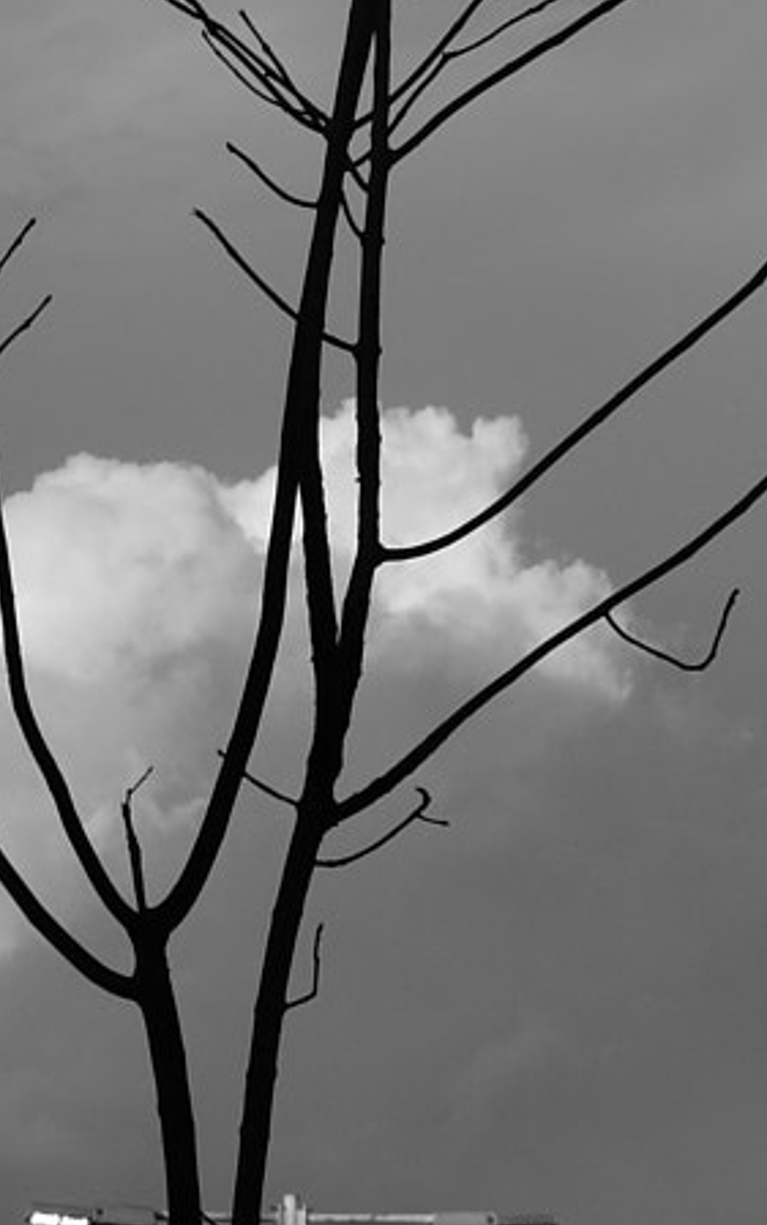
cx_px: 359
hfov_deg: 6.9
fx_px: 6376
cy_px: 248
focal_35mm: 191
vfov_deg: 10.9
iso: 100
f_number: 9
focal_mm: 35
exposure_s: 1/160
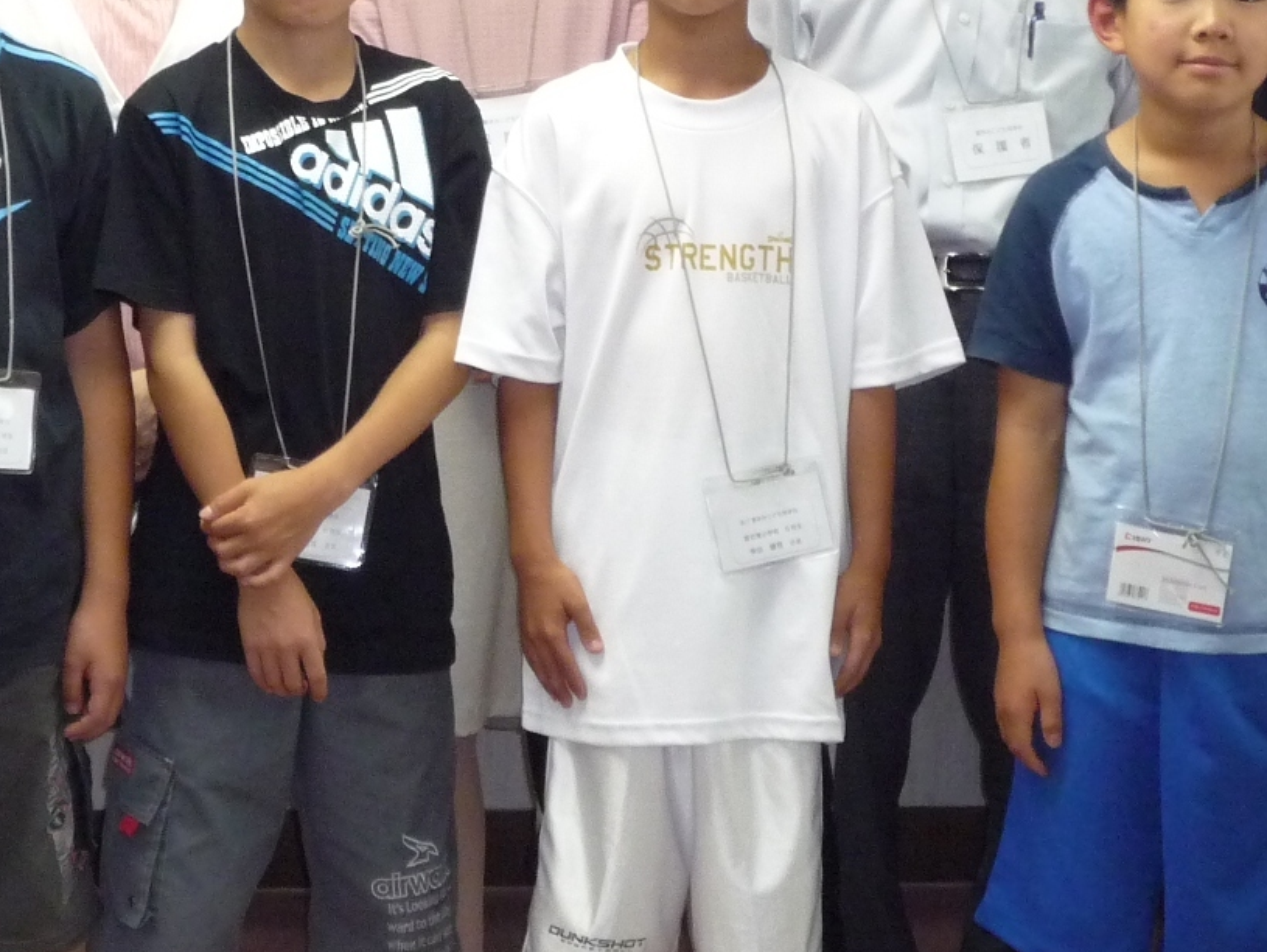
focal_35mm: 130
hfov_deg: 15.1
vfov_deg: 11.3
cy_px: -30
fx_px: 4760
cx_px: 334
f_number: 4.3
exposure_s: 1/40
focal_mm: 9.3
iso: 320
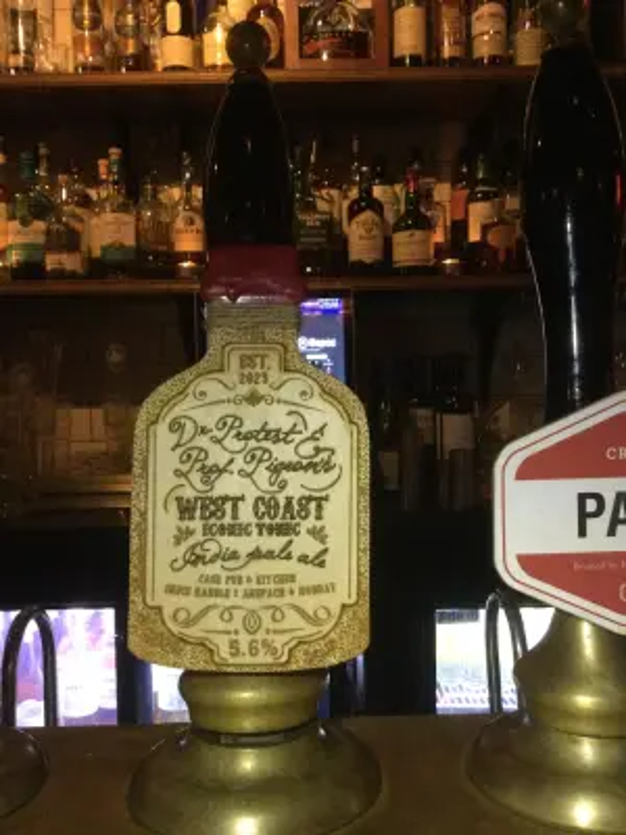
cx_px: 313
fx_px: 747
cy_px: 418
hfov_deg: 45.4
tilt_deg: -2.1
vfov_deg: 58.4
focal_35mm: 31
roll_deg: +1.3
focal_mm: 3.3
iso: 250
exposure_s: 1/17
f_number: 2.4
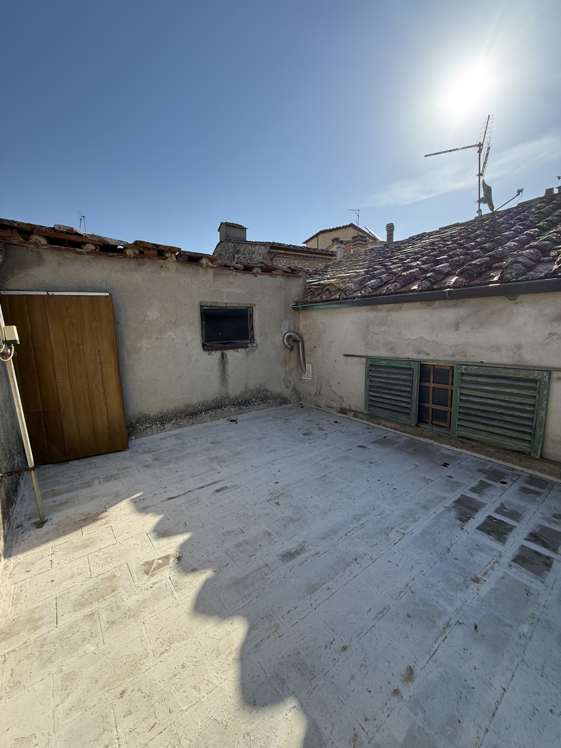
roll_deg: +1.2
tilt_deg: -8.6
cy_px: 374
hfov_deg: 85.7
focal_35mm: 14
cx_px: 280
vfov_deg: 102.1
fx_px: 303
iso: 64
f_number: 2.2
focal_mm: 2.22
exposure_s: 1/1235
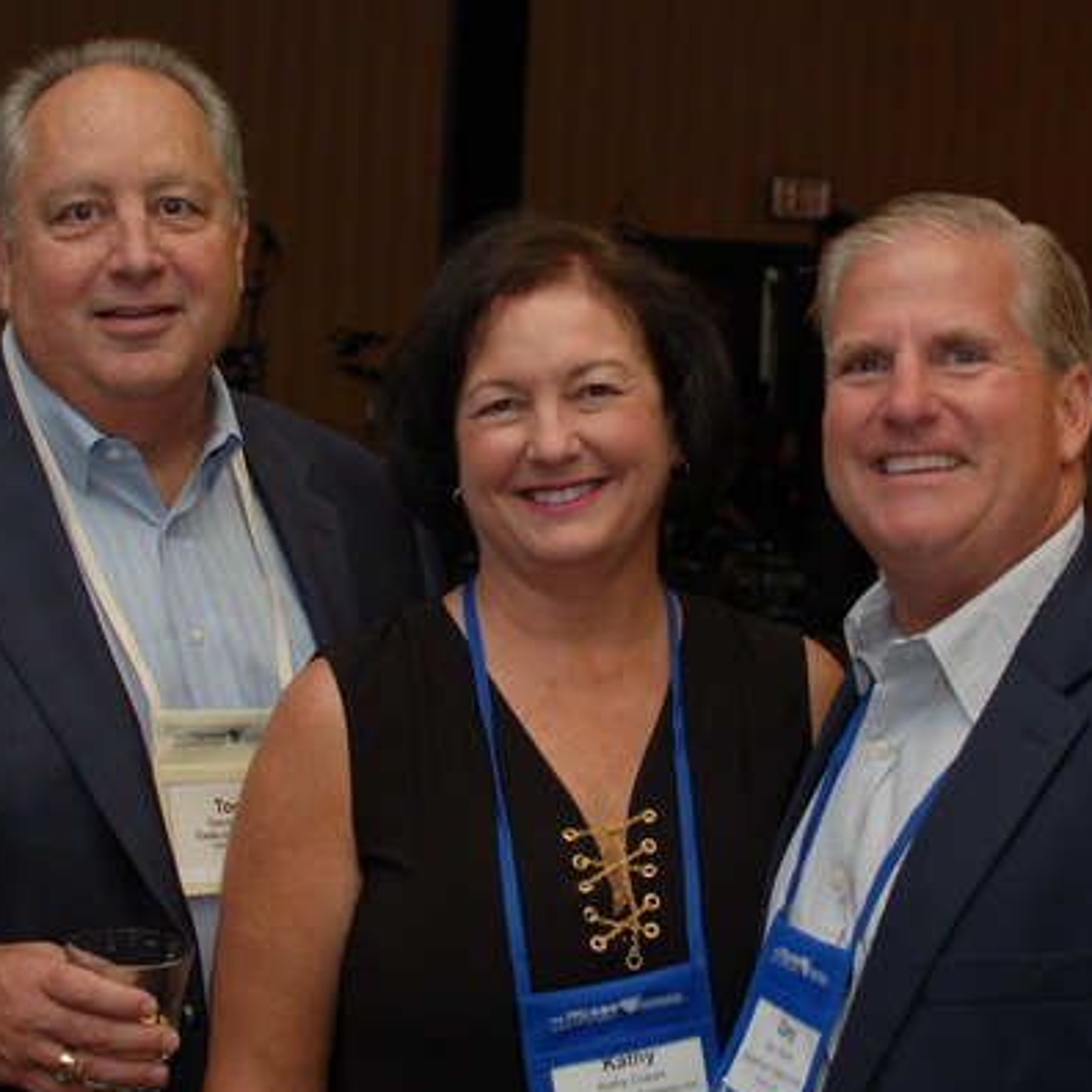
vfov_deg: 22.0
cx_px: 684
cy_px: 487
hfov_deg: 21.9
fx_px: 2811
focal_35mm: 79
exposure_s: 1/60
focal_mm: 35
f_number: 4
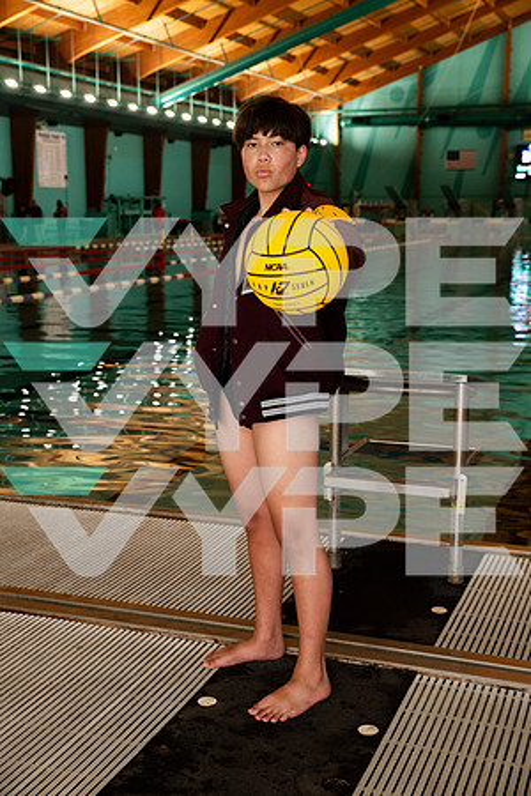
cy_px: 398
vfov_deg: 41.1
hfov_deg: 28.1
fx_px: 1062
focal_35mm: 48
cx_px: 266
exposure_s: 1/200
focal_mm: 48
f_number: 5
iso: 800
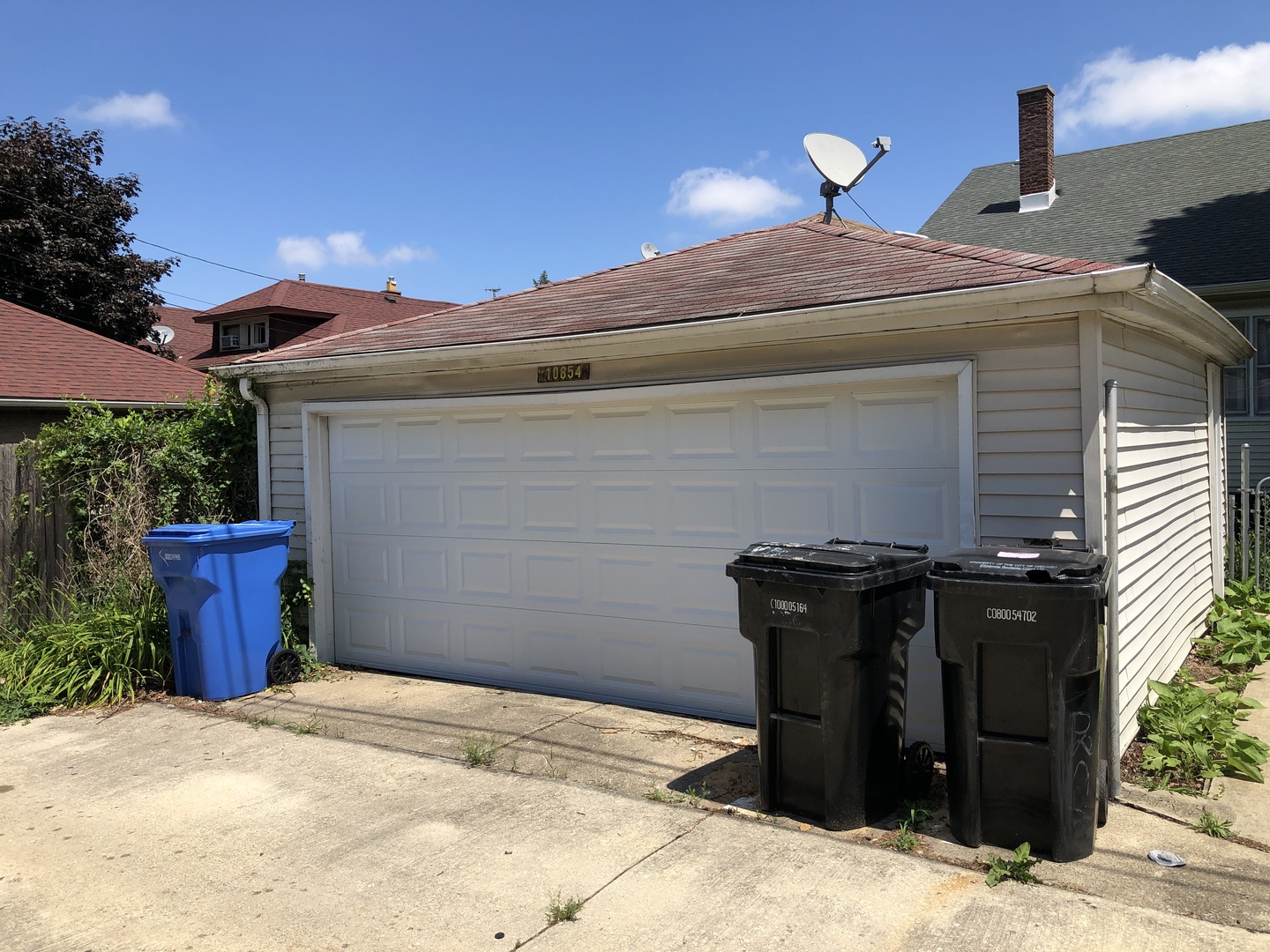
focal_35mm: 28
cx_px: 635
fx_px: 1027
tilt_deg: -2.2
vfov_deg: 49.7
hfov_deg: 63.4
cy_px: 476
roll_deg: +0.9
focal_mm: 3.99
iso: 20
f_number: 1.8
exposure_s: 1/1946
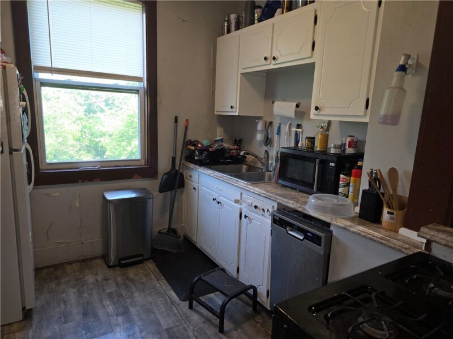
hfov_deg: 73.9
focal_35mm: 23
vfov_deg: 58.9
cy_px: 170
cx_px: 226
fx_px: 301
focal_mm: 6.3
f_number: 1.7
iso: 64
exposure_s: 1/60
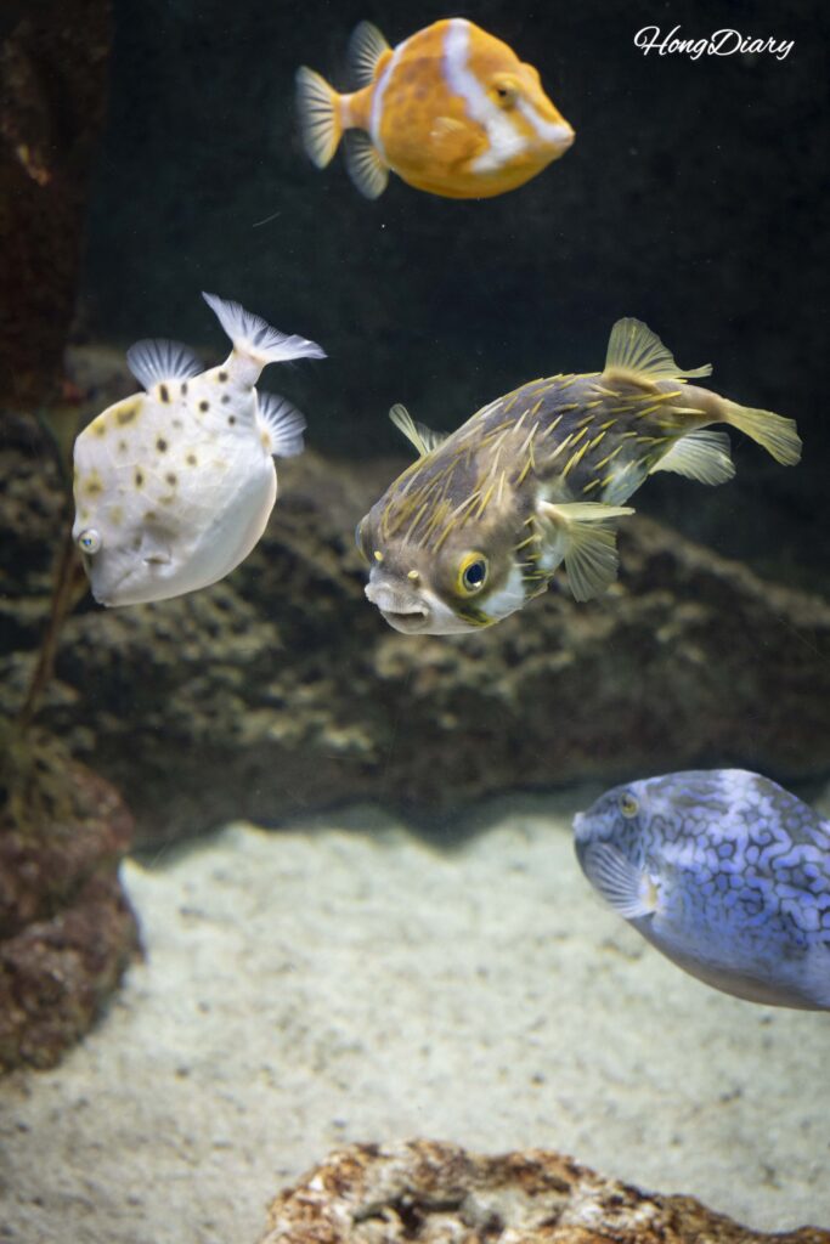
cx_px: 415
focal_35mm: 60
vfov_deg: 33.4
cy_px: 622
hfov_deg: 22.6
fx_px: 2074
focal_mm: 60
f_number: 5.6
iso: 3200
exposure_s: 1/160
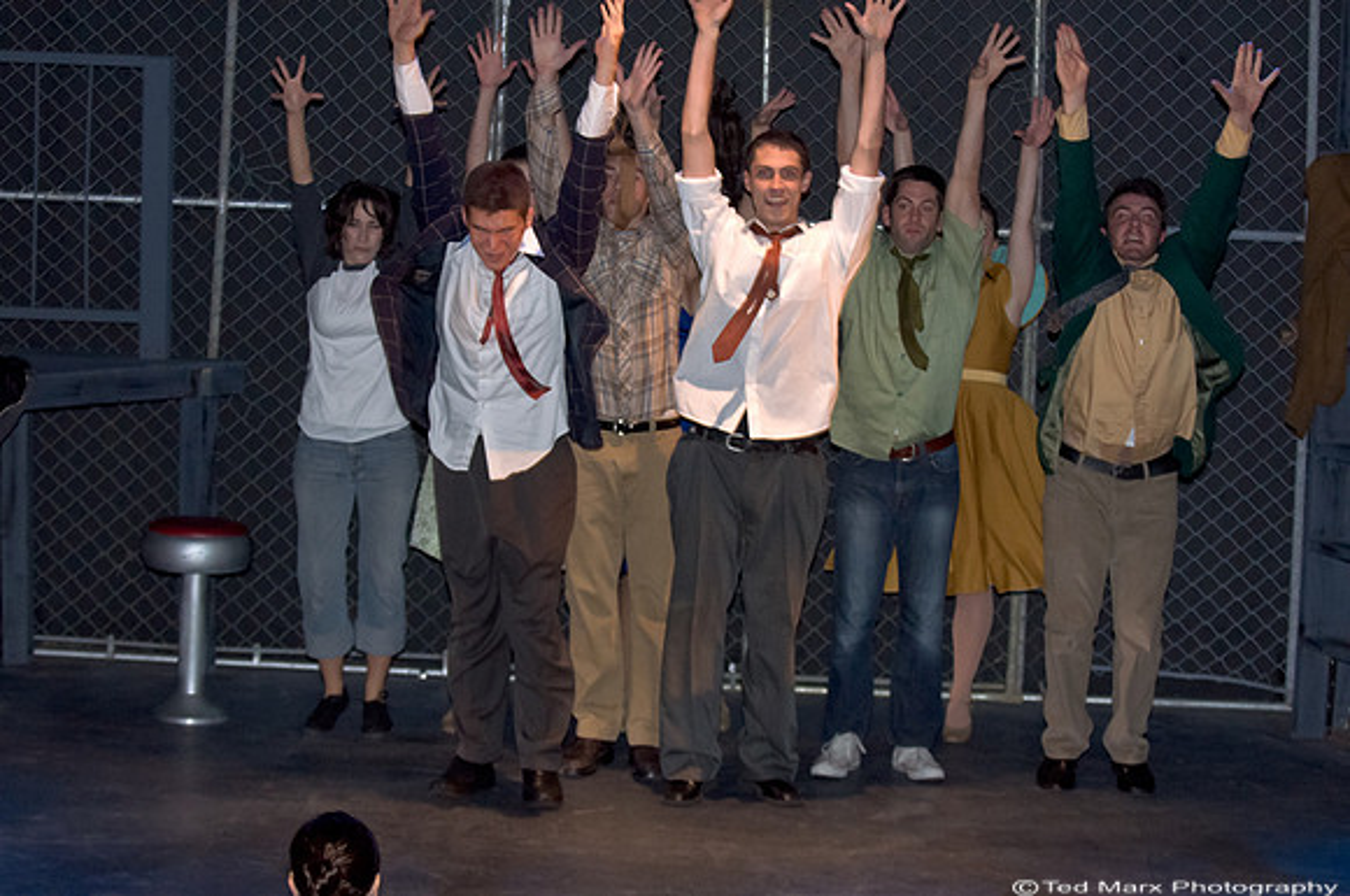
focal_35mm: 105
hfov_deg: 19.5
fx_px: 3932
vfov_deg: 13.0
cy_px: 448
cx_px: 675
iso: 3200
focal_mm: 70
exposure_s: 1/100
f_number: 2.8
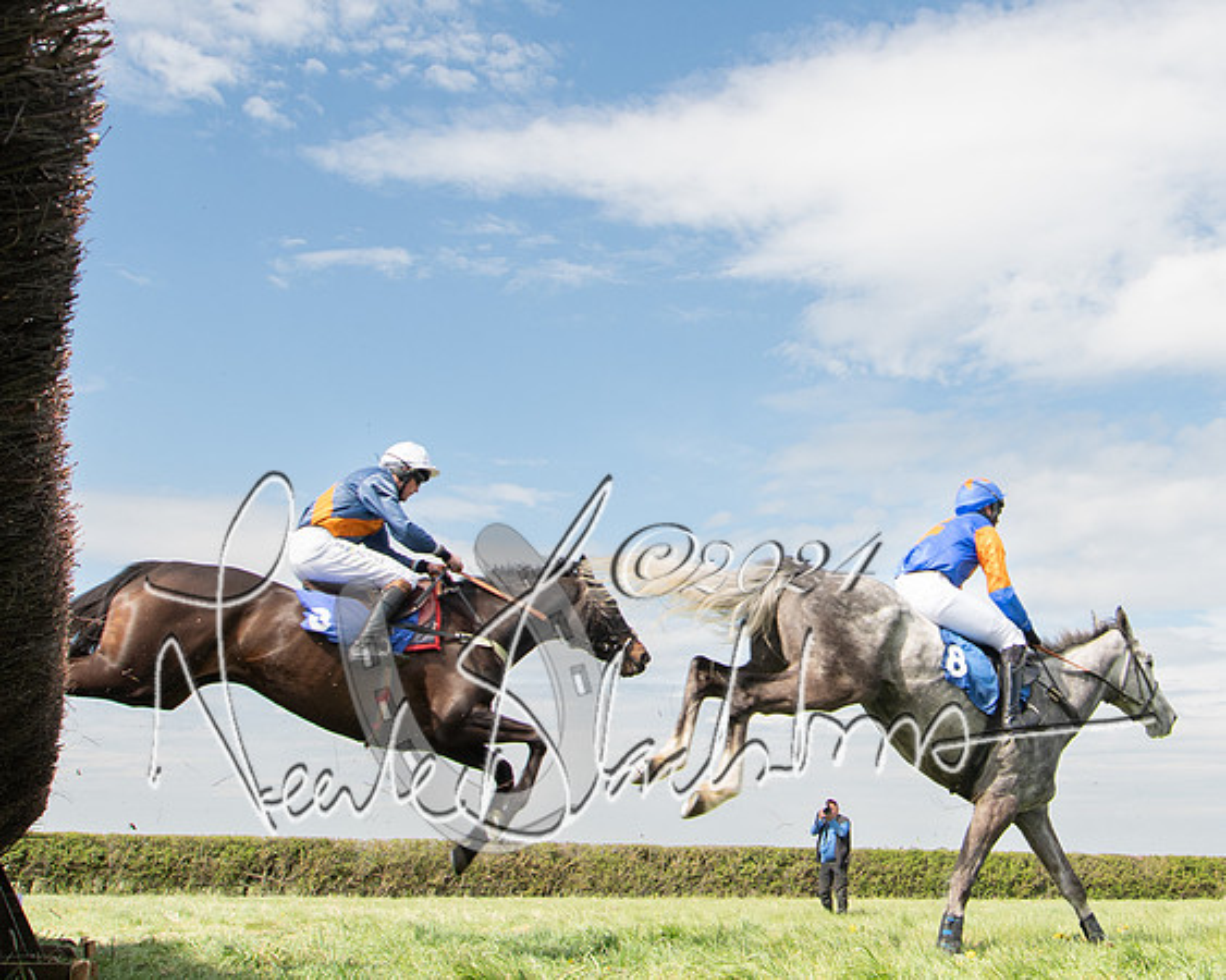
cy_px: 404
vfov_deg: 37.4
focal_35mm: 40
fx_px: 1441
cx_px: 810
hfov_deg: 45.4
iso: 800
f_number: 8
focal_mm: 20
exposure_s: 1/1100
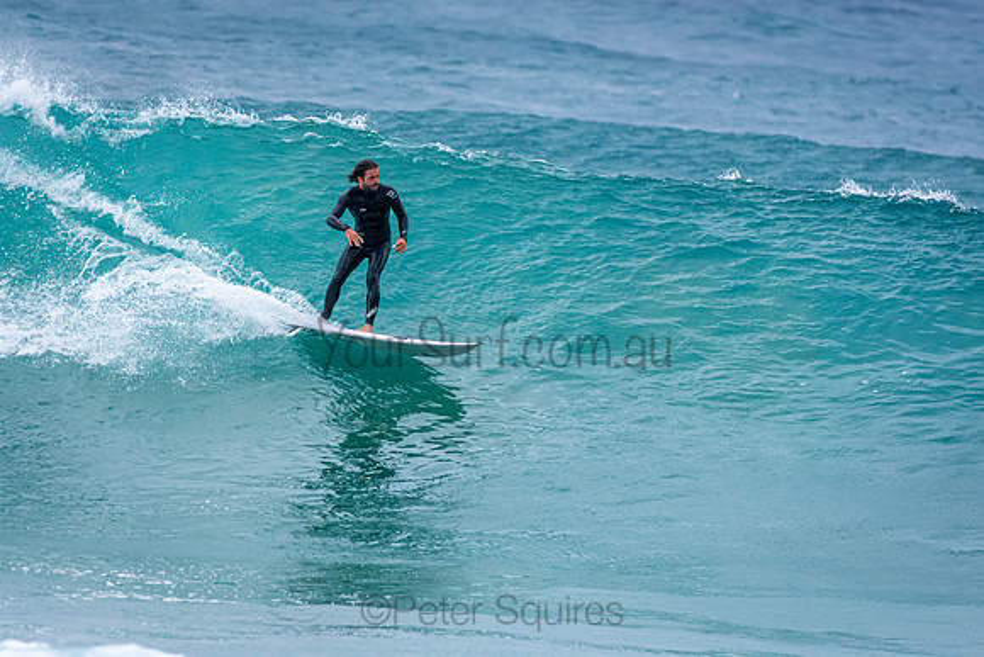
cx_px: 492
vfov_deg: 1.8
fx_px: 20504
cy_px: 328
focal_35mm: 750
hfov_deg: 2.7
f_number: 5.6
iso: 1400
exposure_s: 1/2500
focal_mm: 500
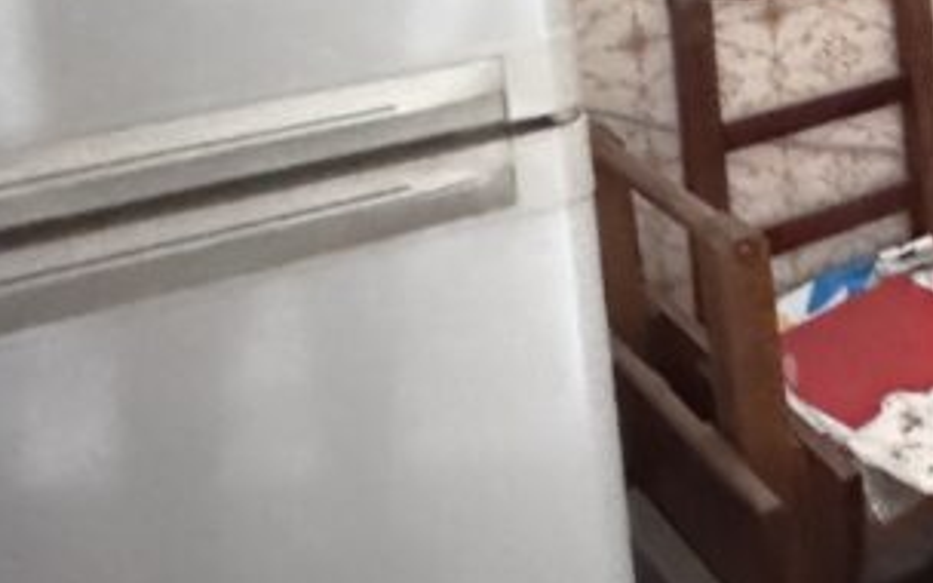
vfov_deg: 22.8
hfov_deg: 28.8
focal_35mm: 50
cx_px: 1338
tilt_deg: -6.5
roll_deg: +0.3
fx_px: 1271
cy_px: -187
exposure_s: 1/29
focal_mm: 2.22
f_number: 2.2
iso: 2500
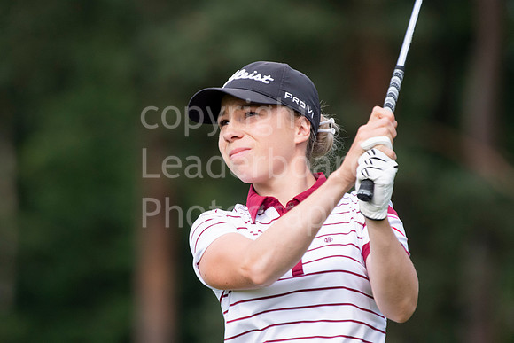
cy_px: 172
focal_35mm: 630
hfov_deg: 3.3
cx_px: 257
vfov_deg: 2.2
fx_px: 8997
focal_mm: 420
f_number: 5.6
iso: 800
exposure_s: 1/2000
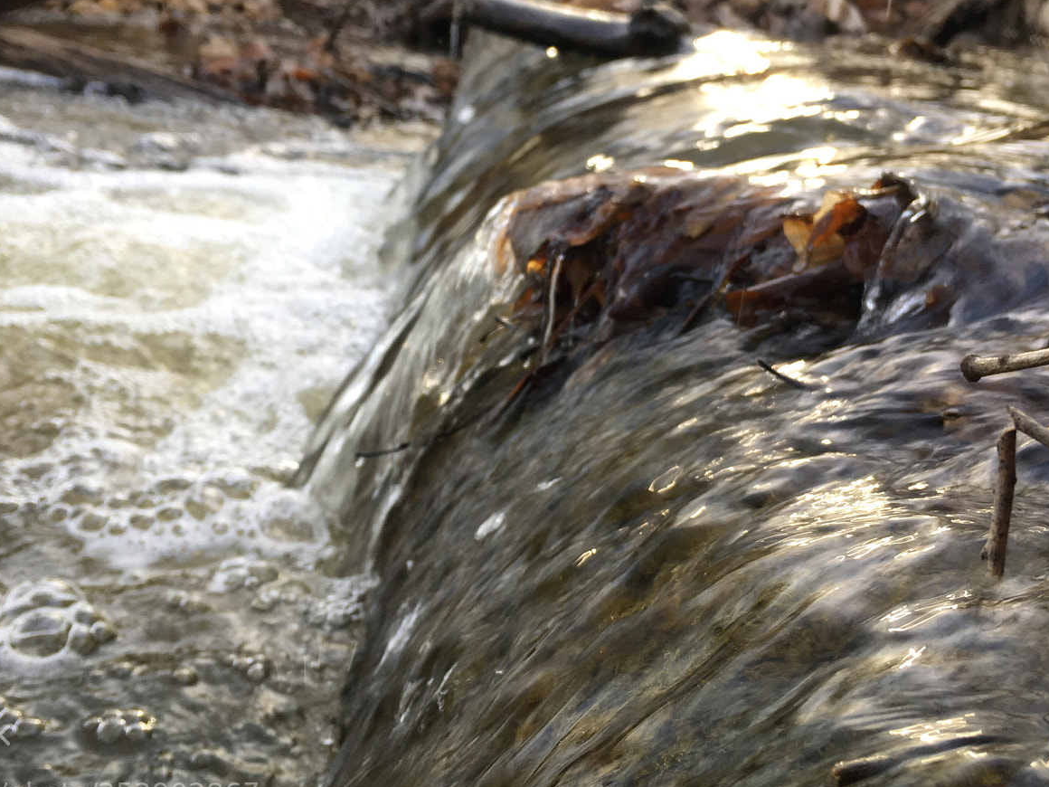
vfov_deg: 35.9
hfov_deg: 46.8
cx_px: 509
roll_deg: -6.4
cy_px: 321
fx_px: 1212
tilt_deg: -16.2
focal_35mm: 40
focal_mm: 4.15
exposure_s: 1/120
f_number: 2.2
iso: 32
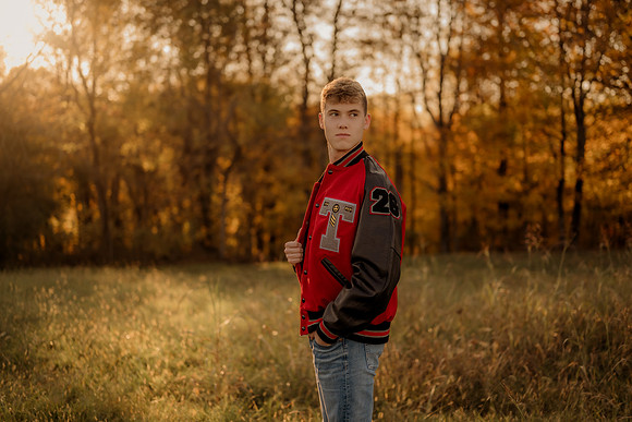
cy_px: 211
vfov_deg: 27.0
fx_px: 878
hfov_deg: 39.6
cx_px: 316
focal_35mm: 50
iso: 250
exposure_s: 1/1000
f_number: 1.8
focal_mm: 50
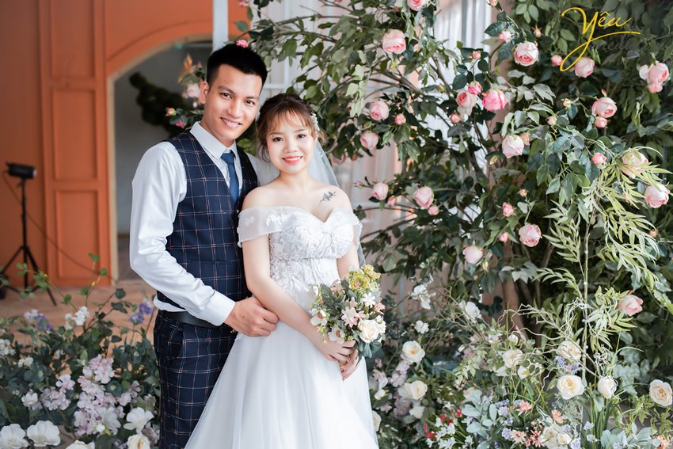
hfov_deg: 54.4
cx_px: 336
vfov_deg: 37.9
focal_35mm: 35
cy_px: 224
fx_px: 654
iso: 1600
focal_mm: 35
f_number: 2.8
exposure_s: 1/640
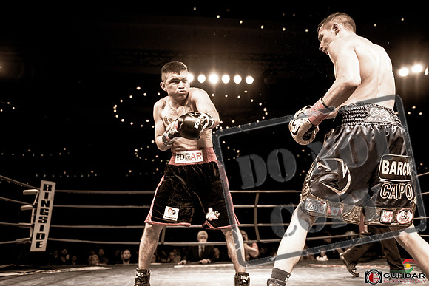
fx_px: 338
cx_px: 213
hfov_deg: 64.9
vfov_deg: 46.0
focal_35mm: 28
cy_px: 143
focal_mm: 28
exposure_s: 1/1000
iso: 2000
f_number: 2.8
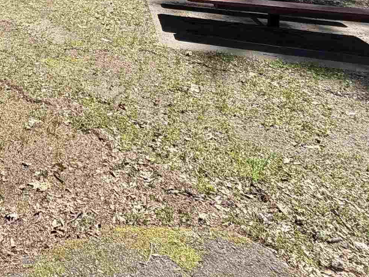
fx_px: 469
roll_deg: -0.7
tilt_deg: -2.6
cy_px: -102
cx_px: -20
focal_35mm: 44
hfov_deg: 37.2
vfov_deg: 26.7
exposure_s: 1/502
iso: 50
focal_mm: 2.22
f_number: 2.2
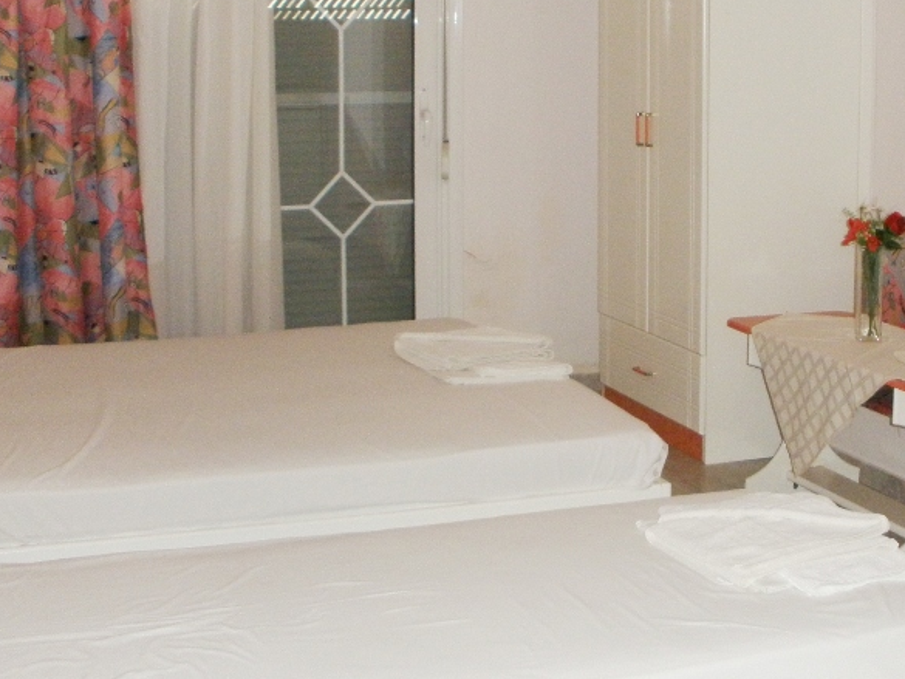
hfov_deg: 30.4
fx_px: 1647
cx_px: 634
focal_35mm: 63
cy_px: 261
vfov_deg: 23.2
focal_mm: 6.3
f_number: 3.5
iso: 250
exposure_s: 1/30
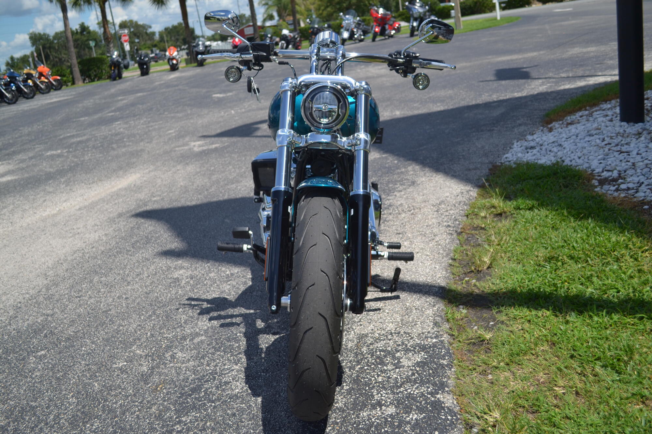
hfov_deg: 57.2
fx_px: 598
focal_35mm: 33
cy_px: 217
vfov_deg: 40.0
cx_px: 326
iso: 100
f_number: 4
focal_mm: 22
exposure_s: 1/1000
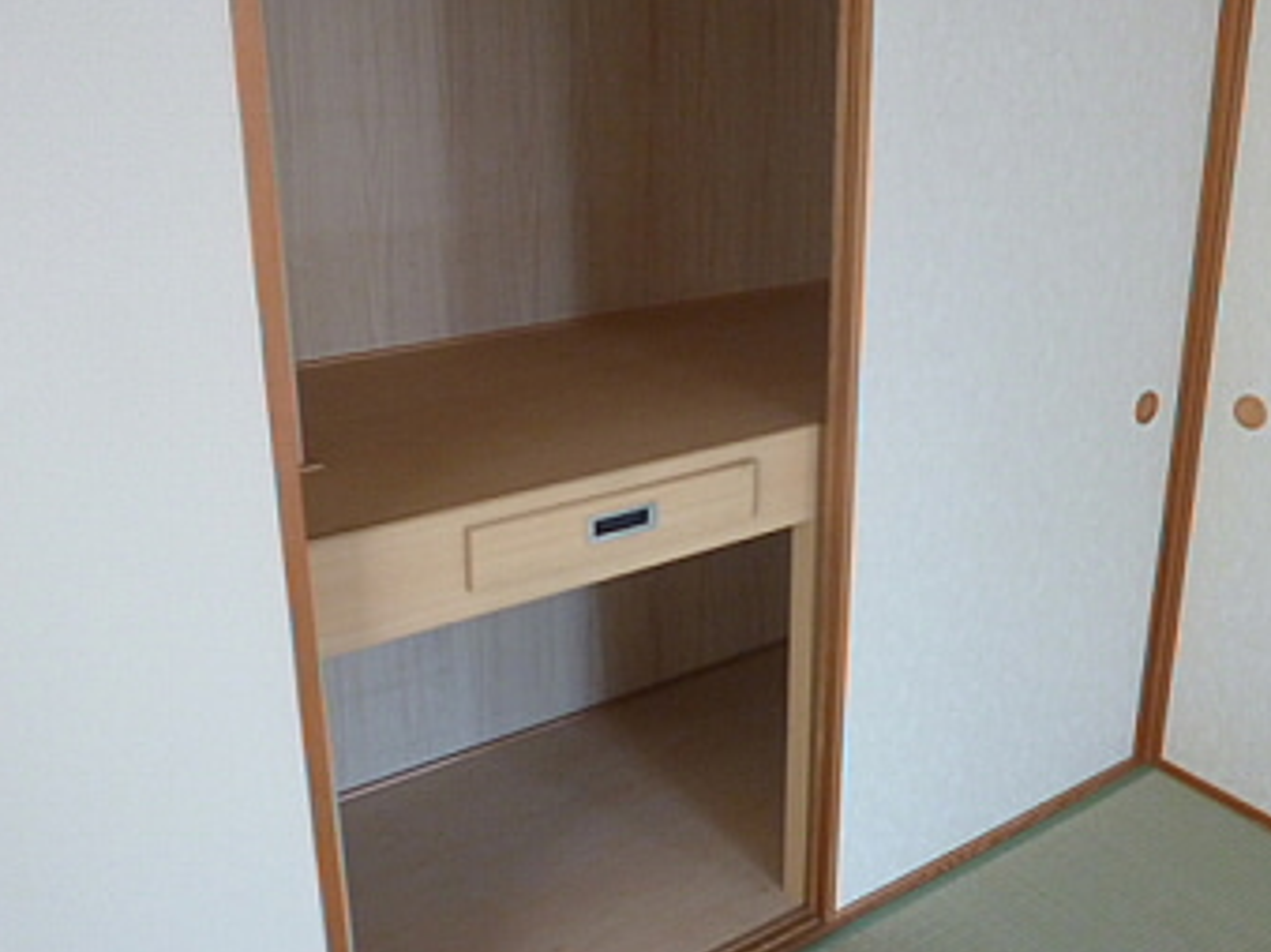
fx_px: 1248
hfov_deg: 53.9
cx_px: 679
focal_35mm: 34
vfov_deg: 41.6
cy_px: 397
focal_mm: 4.3
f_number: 2.5
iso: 320
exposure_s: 1/60
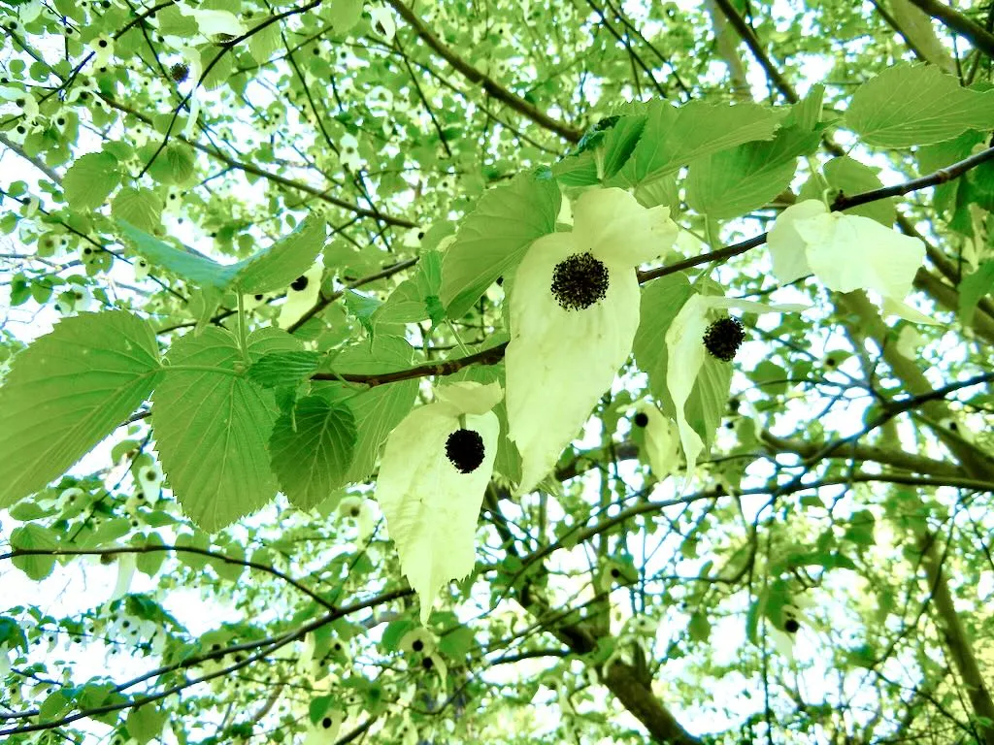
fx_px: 861
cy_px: 372
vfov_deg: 46.8
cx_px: 497
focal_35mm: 30
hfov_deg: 60.0
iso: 160
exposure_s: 1/240
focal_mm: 5.4
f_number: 3.5
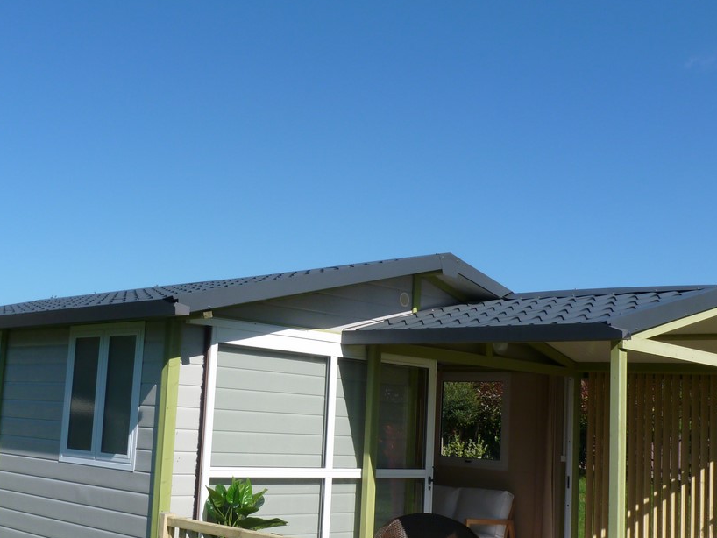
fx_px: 912
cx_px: 305
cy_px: 304
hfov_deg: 42.8
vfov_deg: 32.8
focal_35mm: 44
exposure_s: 1/500
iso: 100
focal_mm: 5.4
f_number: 5
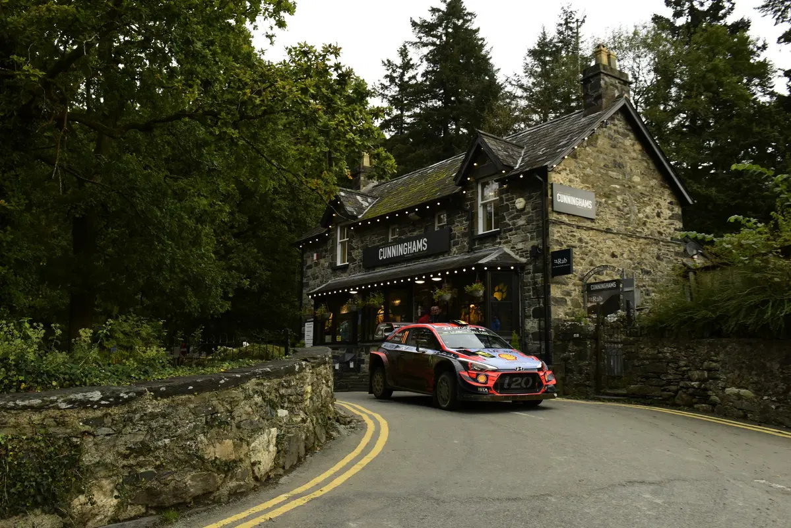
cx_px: 396
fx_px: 703
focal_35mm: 32
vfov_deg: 41.1
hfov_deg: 58.7
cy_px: 264
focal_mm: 32
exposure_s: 1/250
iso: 2500
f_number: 11
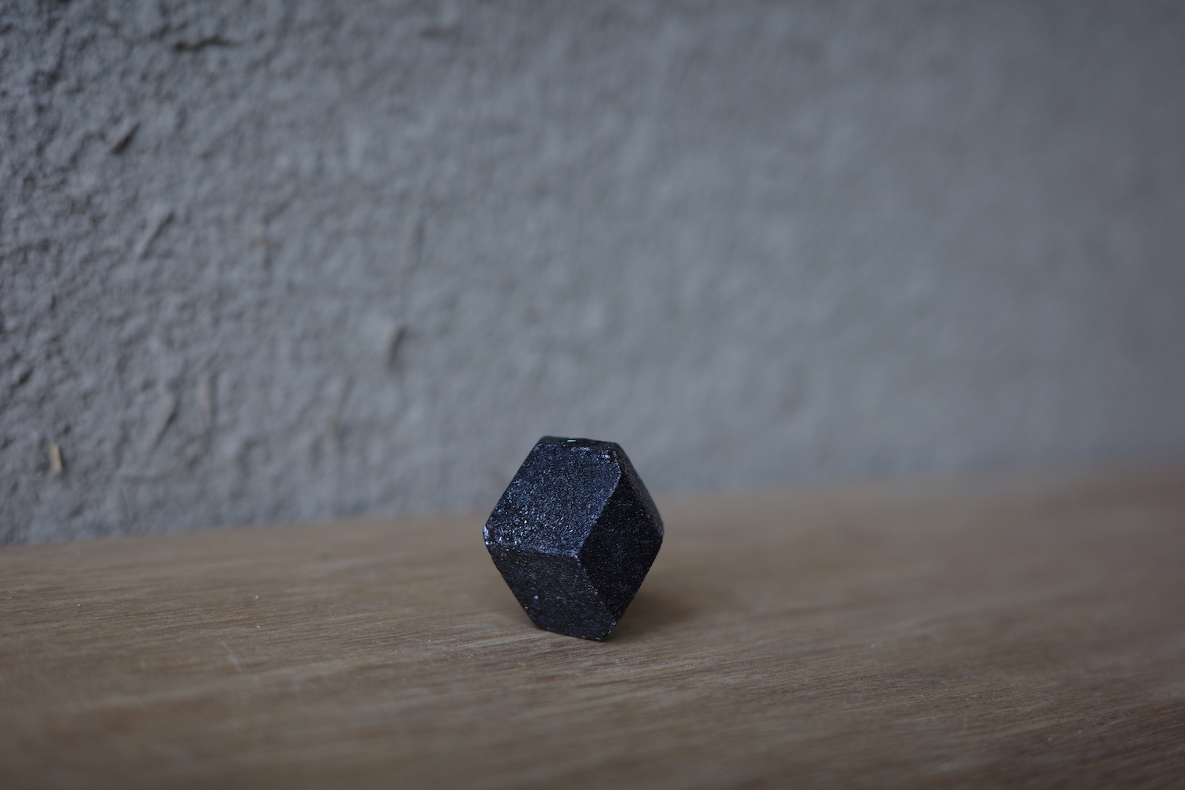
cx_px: 592
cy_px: 395
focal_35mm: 40
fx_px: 1317
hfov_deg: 48.5
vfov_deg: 33.4
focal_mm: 26
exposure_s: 1/60
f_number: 2.8
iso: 200
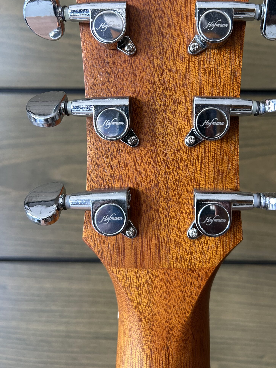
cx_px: 163
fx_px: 362
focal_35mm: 34
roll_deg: -0.5
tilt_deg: -3.8
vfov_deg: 53.4
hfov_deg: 41.6
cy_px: 139
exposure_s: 1/60
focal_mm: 5.7
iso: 160
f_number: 1.5
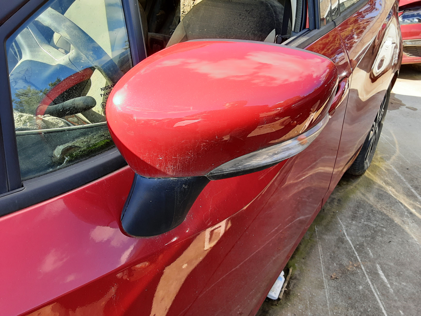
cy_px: 158
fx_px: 328
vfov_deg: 51.4
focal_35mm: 27
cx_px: 210
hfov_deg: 65.3
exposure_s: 1/157
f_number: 1.9
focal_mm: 2.91
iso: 40
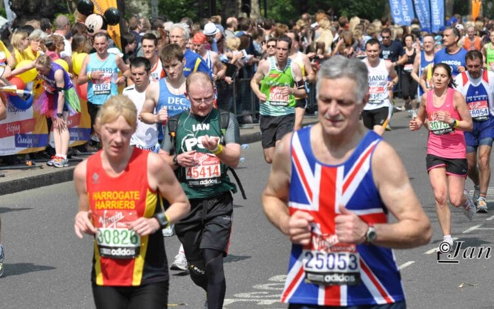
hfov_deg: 11.4
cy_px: 141
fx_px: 2464
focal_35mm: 183
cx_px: 279
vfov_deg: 7.2
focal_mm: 90
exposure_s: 1/1600
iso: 400
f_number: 6.3
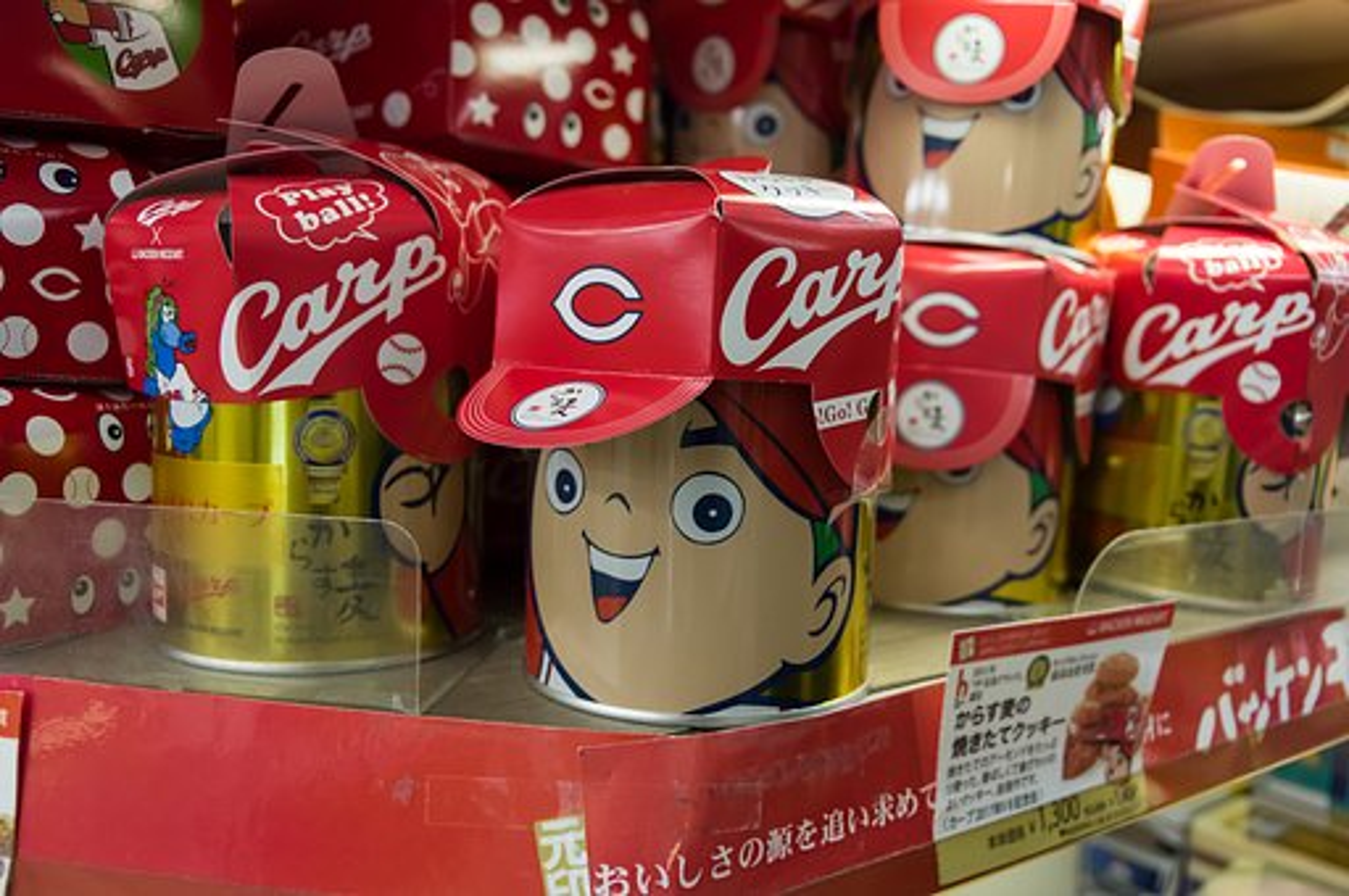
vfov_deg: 41.6
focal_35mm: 32
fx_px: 1179
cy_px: 448
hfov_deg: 59.6
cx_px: 674
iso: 3200
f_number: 4
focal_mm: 21
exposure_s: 1/250
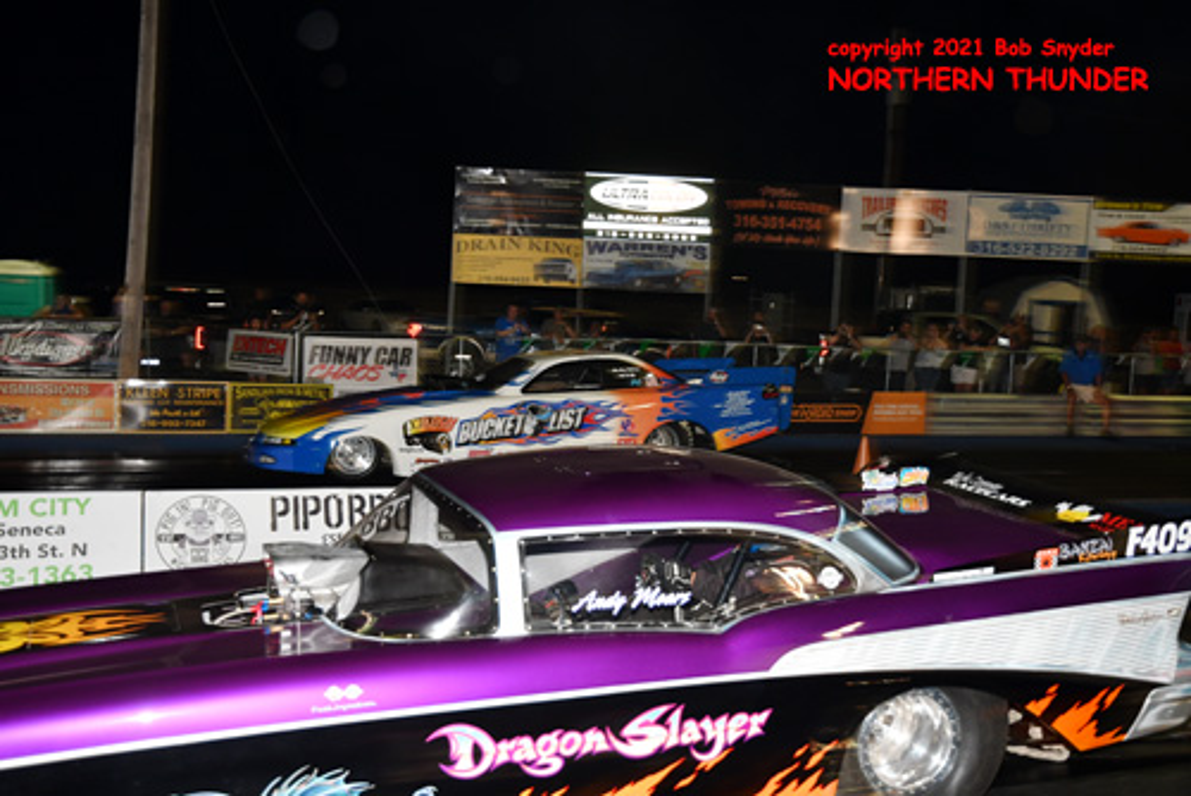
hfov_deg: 47.9
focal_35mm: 40
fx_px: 1341
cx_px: 596
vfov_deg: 33.1
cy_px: 398
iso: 500
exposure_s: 1/50
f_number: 3.5
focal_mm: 27
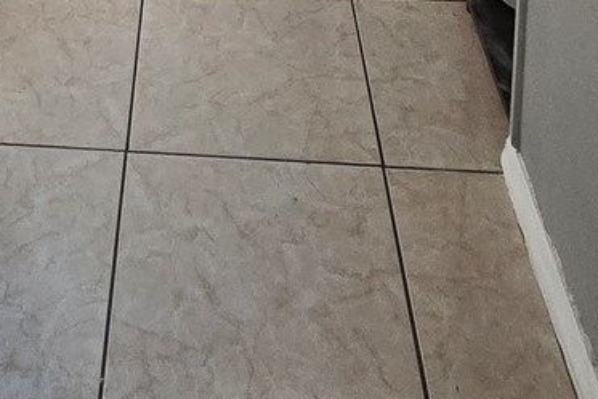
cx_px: 130
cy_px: -540
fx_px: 964
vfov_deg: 15.0
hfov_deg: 33.6
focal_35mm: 58
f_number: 2.2
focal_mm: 2.2
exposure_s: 1/100
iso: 500
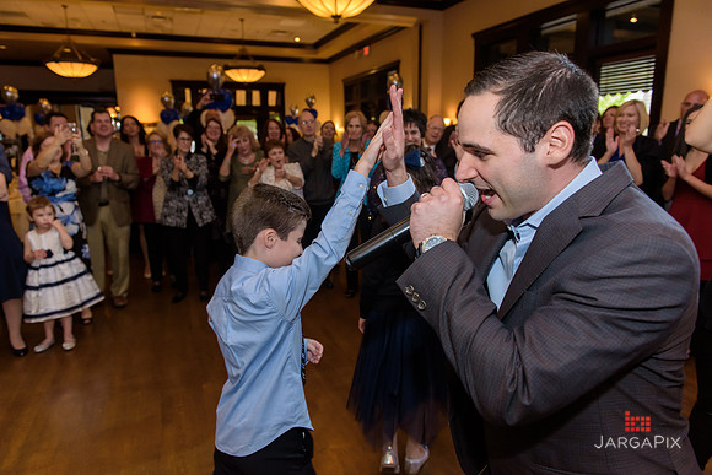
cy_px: 238
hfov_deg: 73.7
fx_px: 475
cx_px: 356
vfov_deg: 53.2
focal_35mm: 24
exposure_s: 1/125
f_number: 3.2
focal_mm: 24
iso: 1600
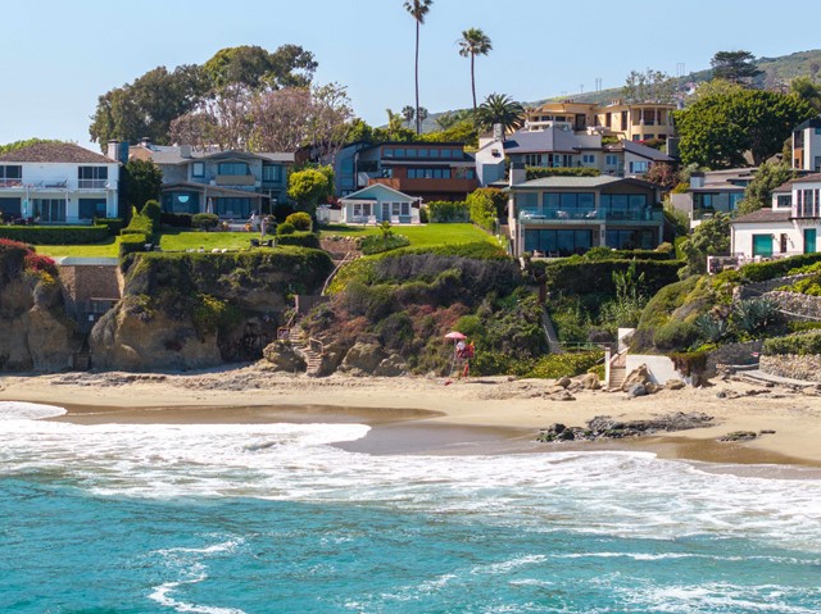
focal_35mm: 112
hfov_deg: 17.6
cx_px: 389
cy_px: 224
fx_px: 2654
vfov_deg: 13.2
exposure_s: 1/3200
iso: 100
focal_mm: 19.35
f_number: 2.8
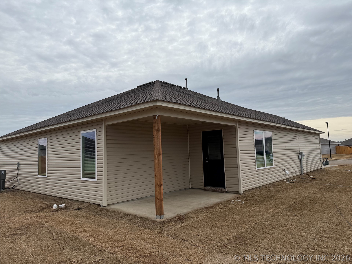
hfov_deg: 71.6
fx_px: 244
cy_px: 132
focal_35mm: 24
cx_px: 176
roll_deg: +1.7
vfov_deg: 56.8
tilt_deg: +6.0
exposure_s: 1/2801
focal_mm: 6.76
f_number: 1.78
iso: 80
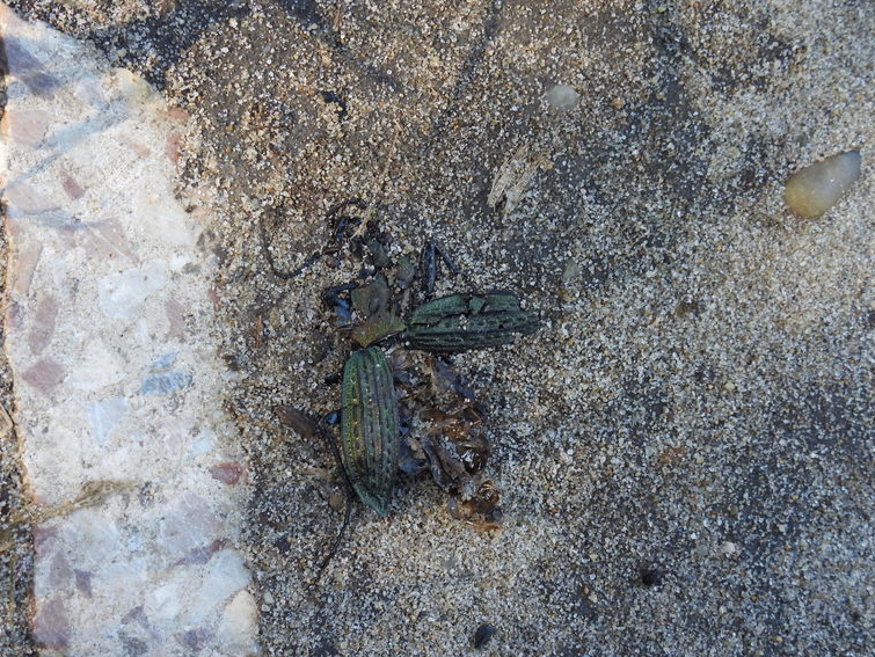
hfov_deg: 20.4
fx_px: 2428
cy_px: 355
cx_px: 419
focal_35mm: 96
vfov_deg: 15.4
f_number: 4.5
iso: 200
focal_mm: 15.2
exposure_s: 1/100
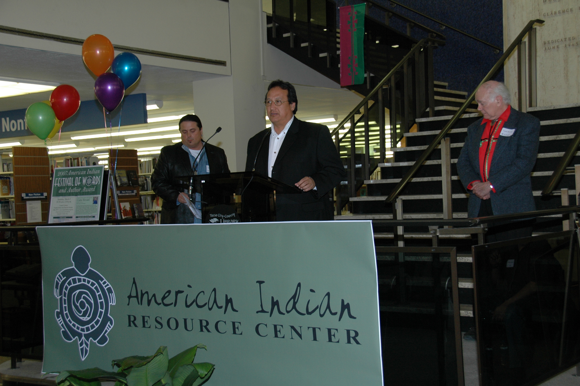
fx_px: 845
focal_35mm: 52
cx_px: 290
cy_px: 193
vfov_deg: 25.7
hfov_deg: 37.9
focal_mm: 35
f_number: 5
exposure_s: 1/60
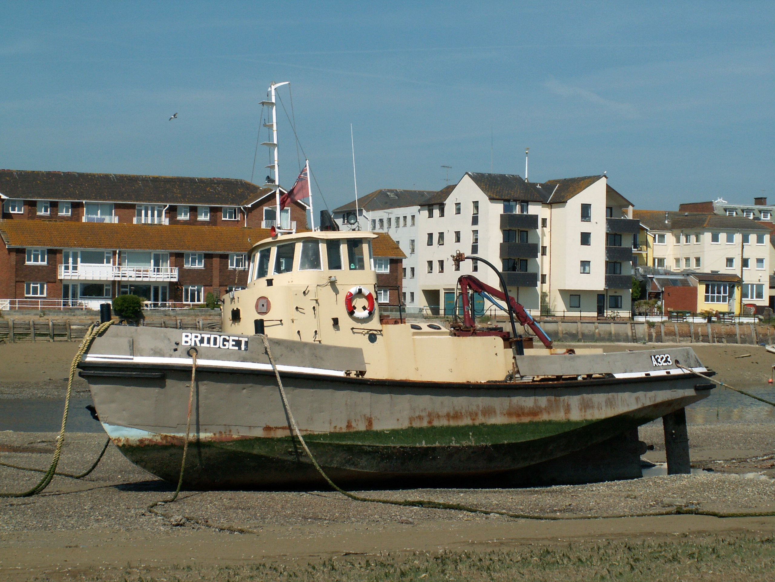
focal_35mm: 81
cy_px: 291
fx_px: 1813
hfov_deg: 24.1
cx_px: 388
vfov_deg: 18.2
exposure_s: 1/500
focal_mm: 13.47
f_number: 7.1
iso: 50
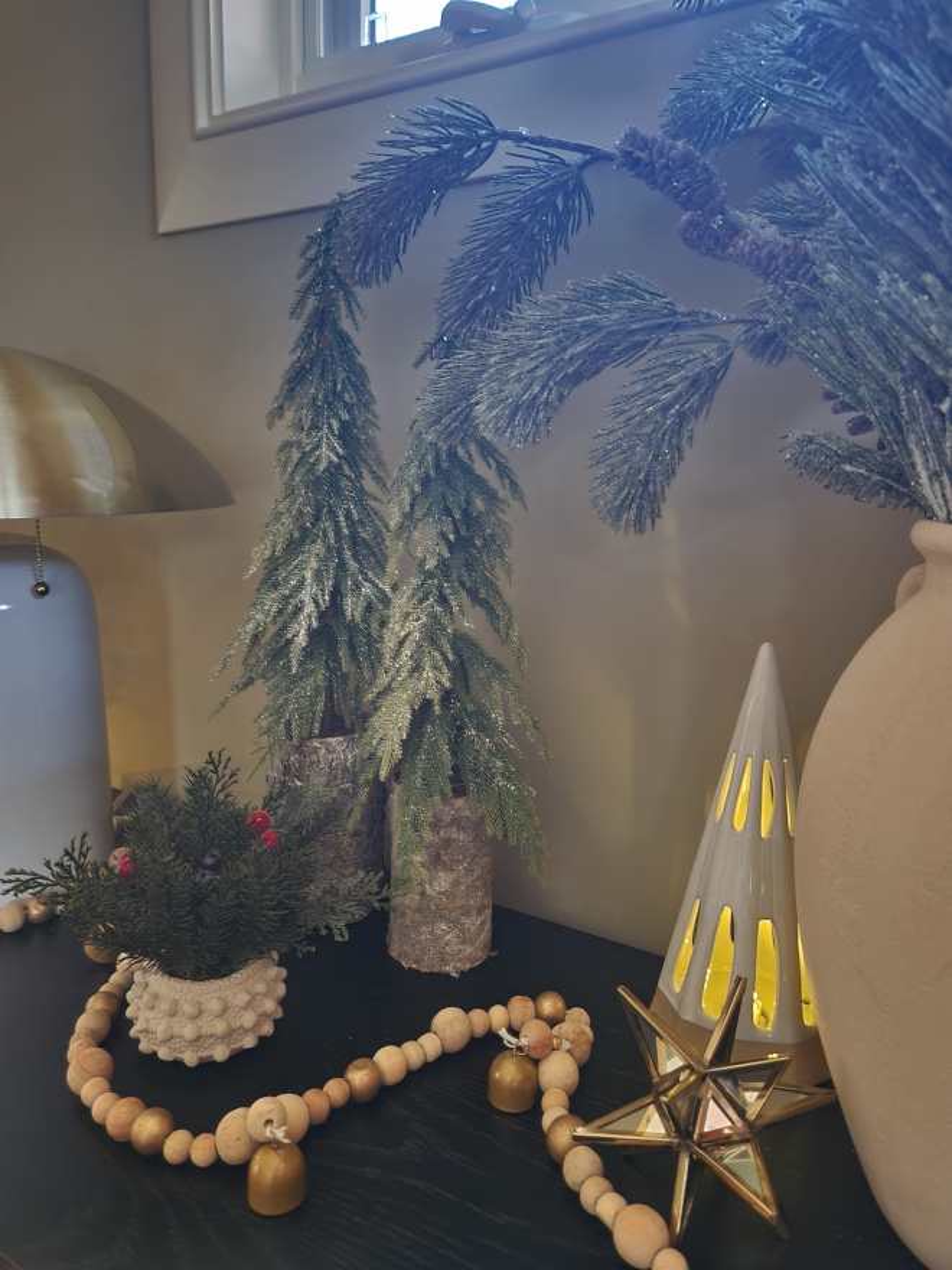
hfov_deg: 58.9
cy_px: 635
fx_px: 843
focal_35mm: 23
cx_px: 476
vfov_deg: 73.9
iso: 125
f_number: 1.8
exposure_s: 1/10
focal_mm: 5.4
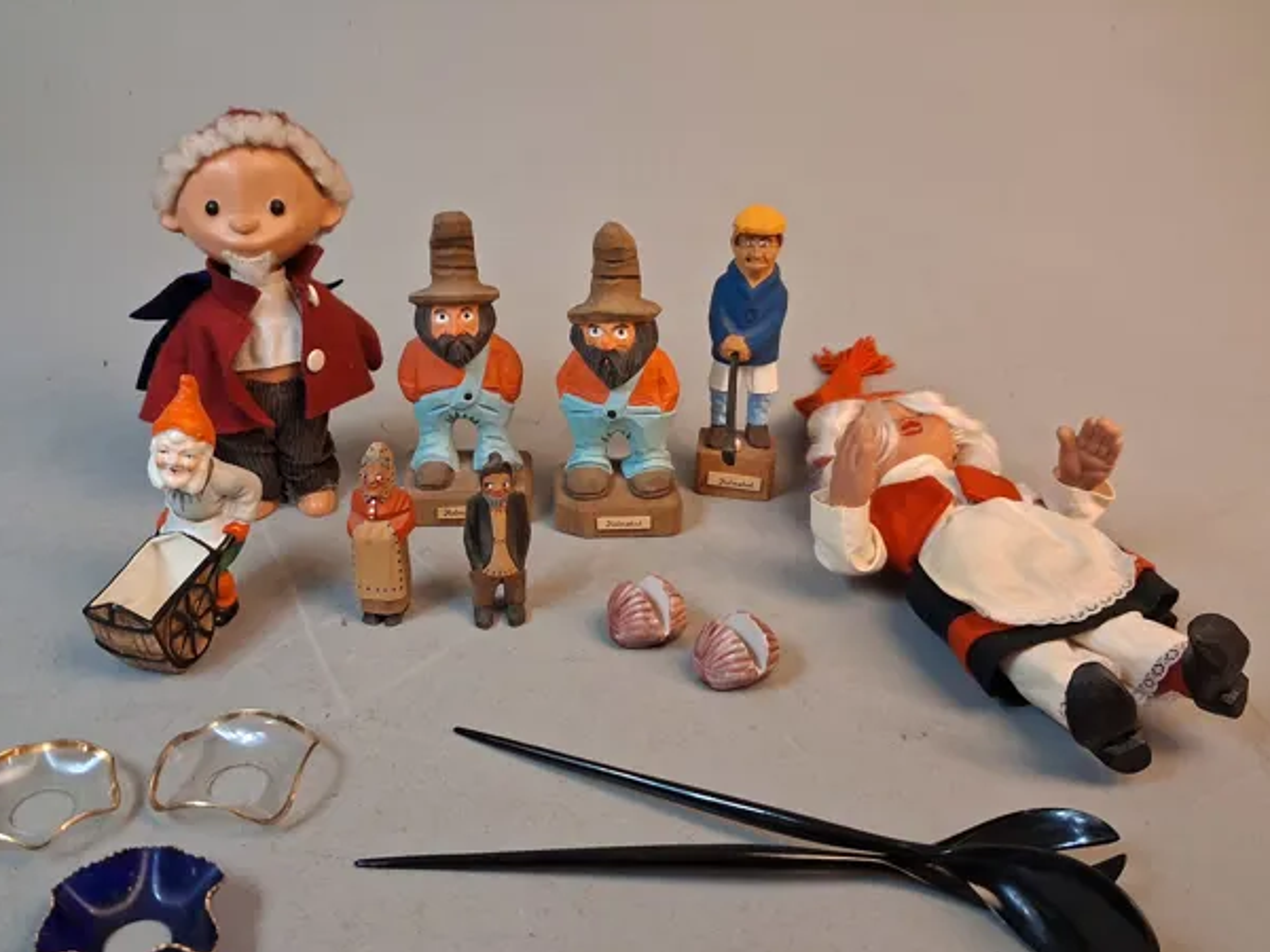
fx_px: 1321
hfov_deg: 51.3
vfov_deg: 39.7
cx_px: 584
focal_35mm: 36
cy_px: 478
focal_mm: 4
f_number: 1.8
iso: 250
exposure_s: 1/50
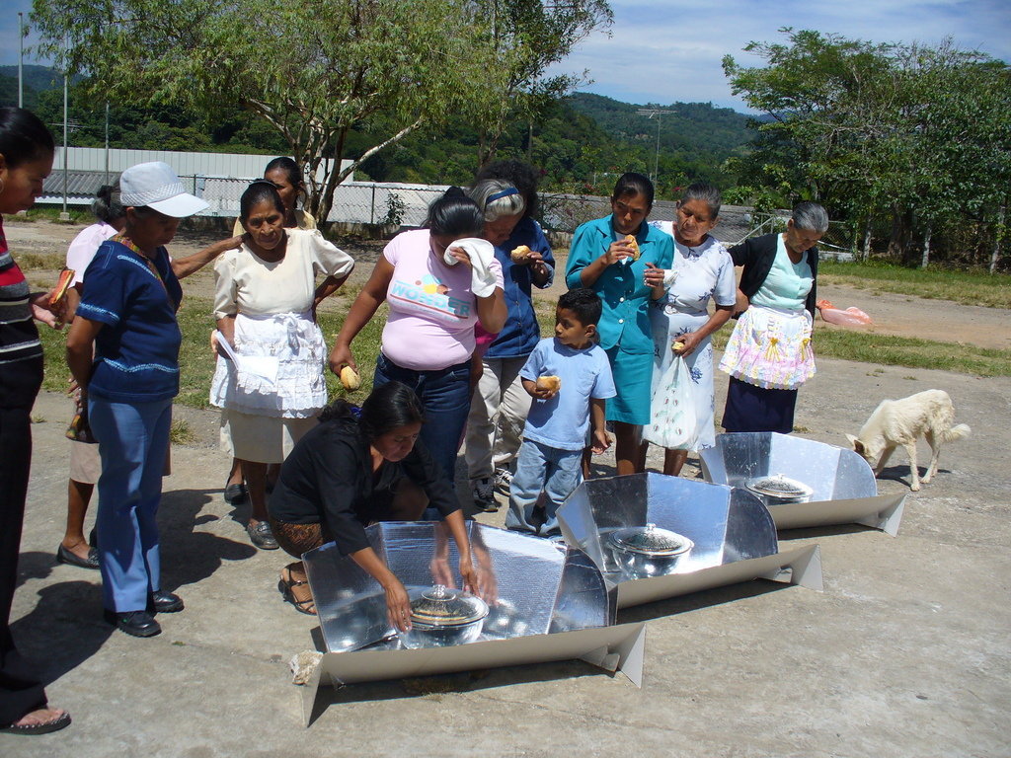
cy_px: 379
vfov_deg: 38.7
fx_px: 1081
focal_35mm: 37
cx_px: 506
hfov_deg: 50.1
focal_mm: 6.1
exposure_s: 1/640
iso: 80
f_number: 5.6
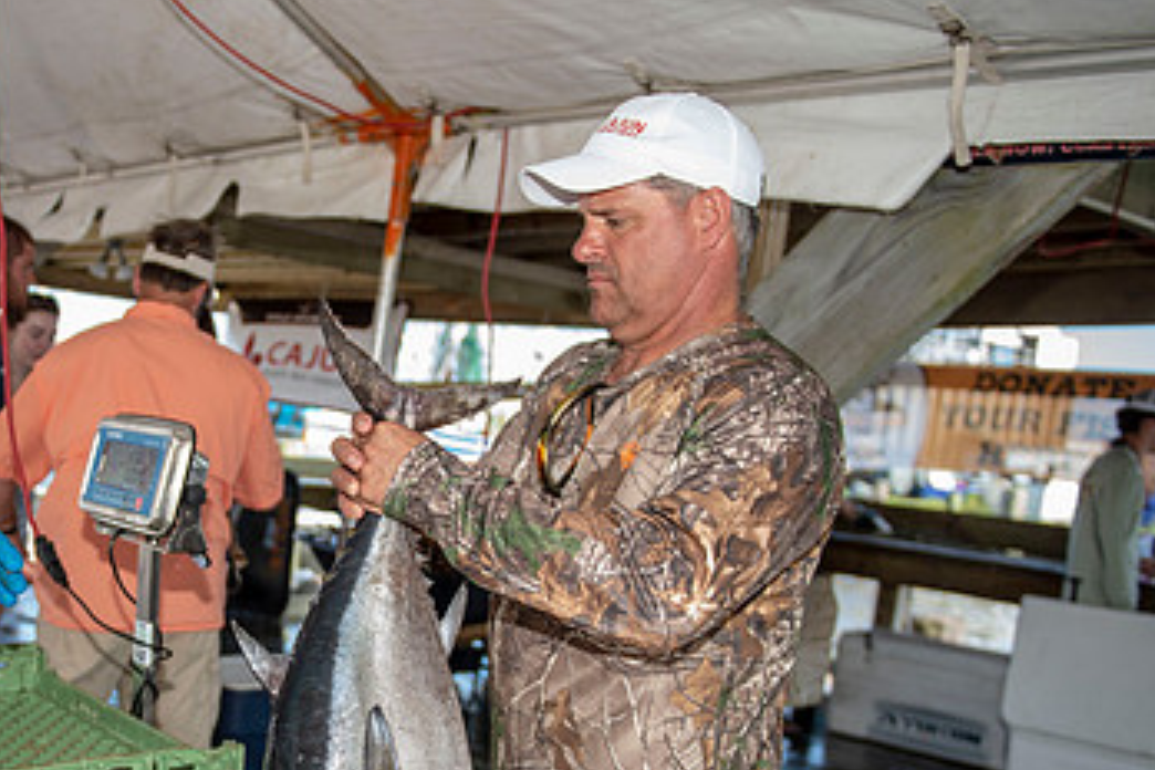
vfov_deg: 29.5
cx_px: 285
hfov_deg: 42.2
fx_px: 1444
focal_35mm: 45
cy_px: 561
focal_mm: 27
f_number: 2.8
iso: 50
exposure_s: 1/200
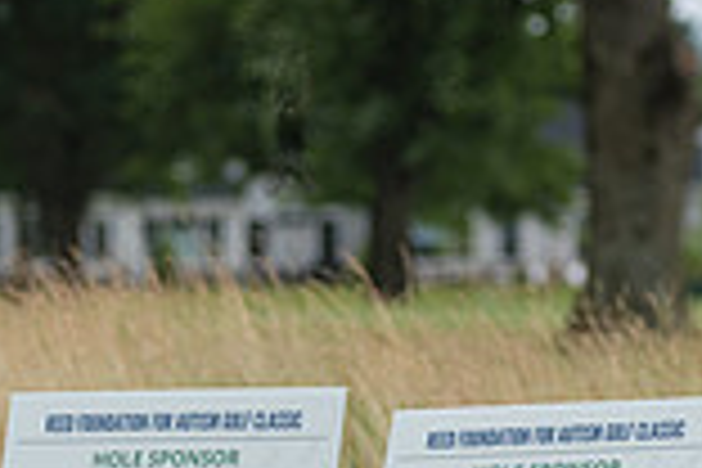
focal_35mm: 503
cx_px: 288
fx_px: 9808
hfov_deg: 4.1
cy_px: 551
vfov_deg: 2.7
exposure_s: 1/1600
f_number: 4
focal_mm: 135
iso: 200
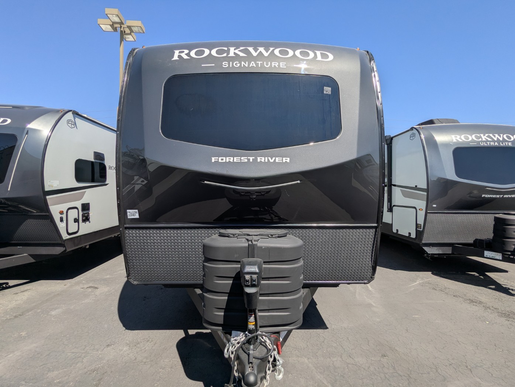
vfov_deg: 78.2
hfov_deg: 94.4
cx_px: 258
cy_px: 194
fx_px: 238
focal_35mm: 16
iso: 44
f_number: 2.2
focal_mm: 2.35
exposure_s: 1/1453
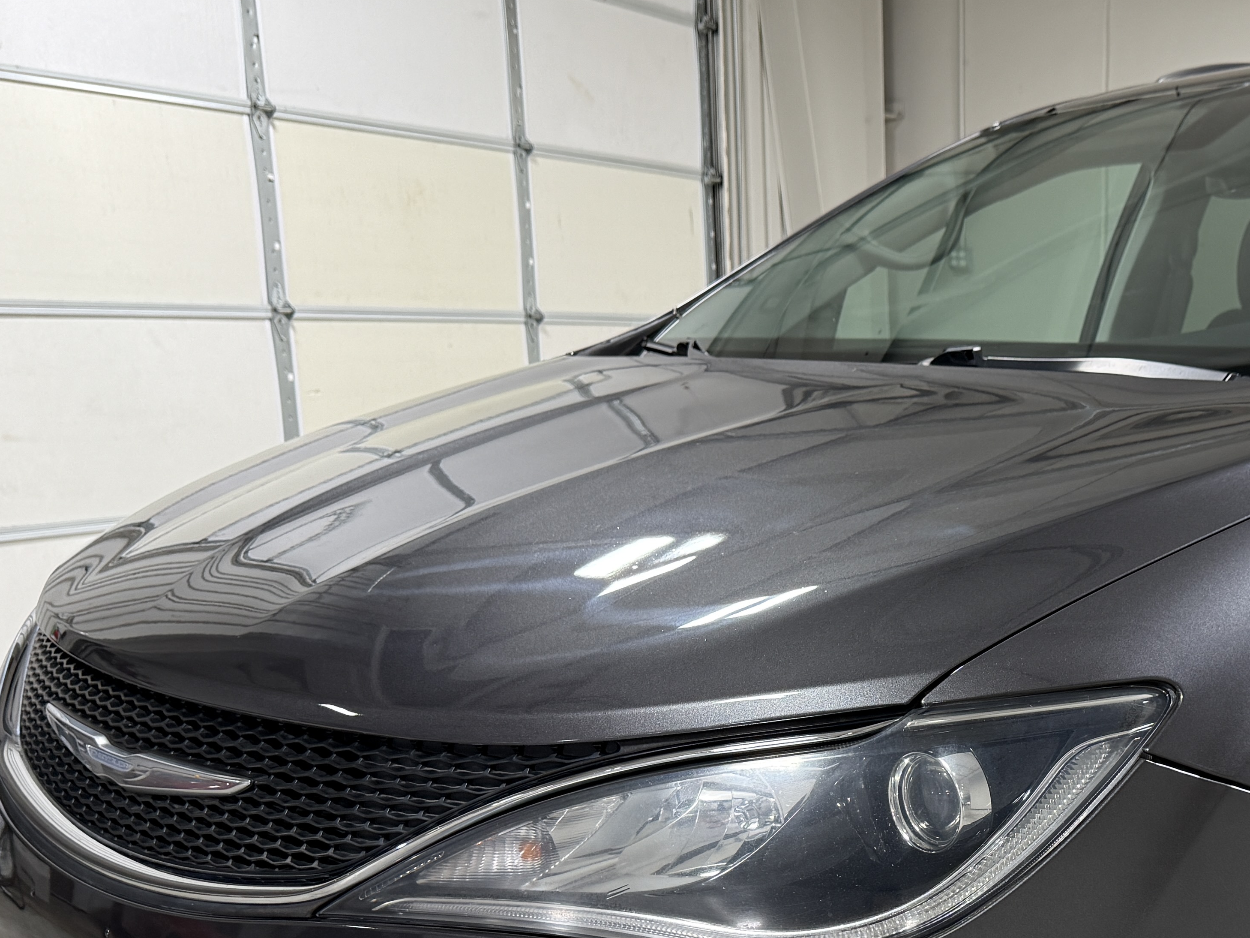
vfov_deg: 29.8
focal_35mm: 47
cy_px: 810
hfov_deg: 38.3
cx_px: 1064
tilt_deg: -15.1
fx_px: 1697
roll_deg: -0.5
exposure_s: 1/120
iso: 160
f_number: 1.78
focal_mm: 6.76
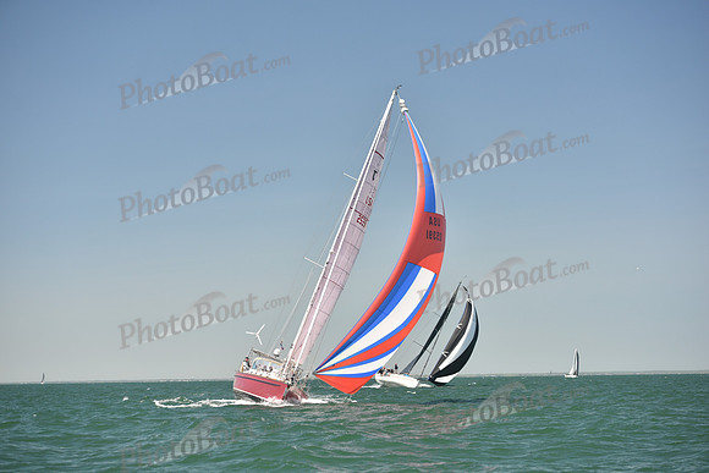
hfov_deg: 24.8
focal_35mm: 82
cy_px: 236
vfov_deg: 16.7
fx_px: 1615
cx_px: 354
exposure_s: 1/800
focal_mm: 82
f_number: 4
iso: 250
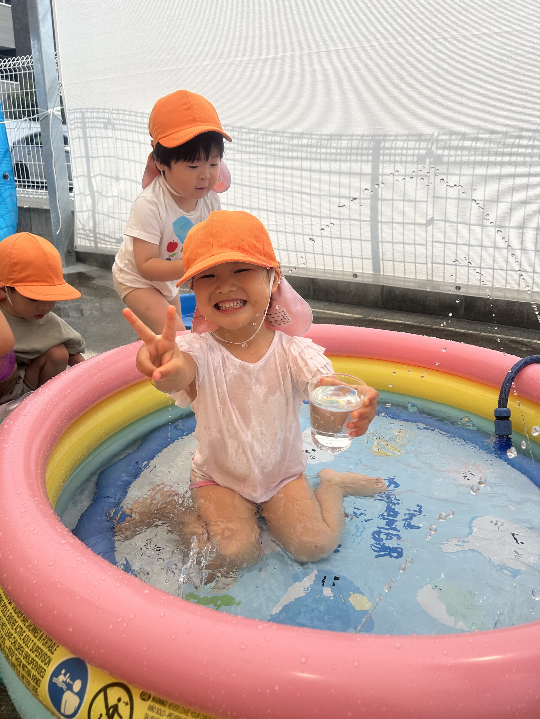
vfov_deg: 67.3
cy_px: 360
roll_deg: -1.7
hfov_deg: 53.1
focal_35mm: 26
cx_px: 270
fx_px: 541
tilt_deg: -19.0
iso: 50
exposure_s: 1/4444
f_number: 1.5
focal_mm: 5.7
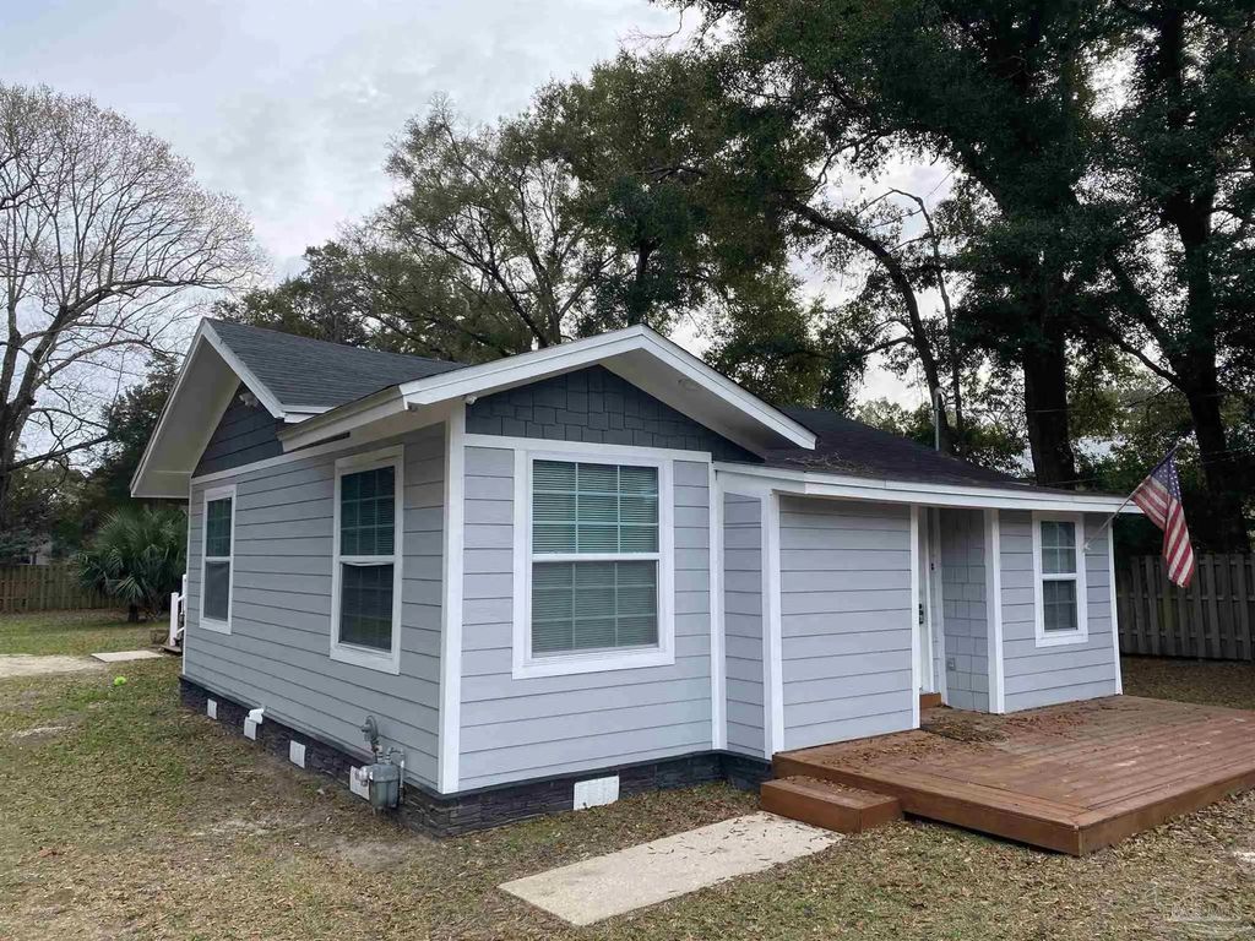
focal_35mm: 26
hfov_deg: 67.3
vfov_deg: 53.1
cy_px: 470
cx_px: 628
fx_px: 943
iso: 32
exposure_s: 1/805
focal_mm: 4.25
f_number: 1.8
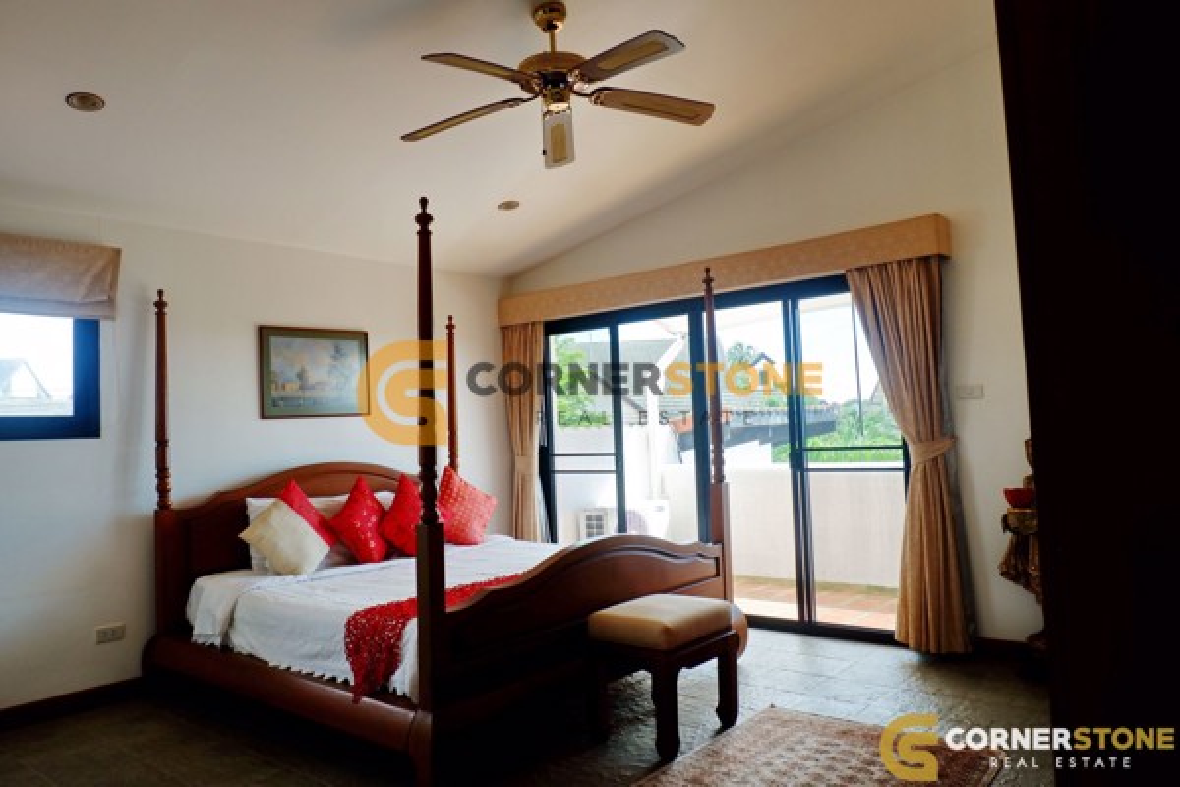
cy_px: 394
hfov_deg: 73.7
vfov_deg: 53.1
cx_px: 590
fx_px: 787
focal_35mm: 24
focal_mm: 16
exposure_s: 1/125
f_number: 5
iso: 200
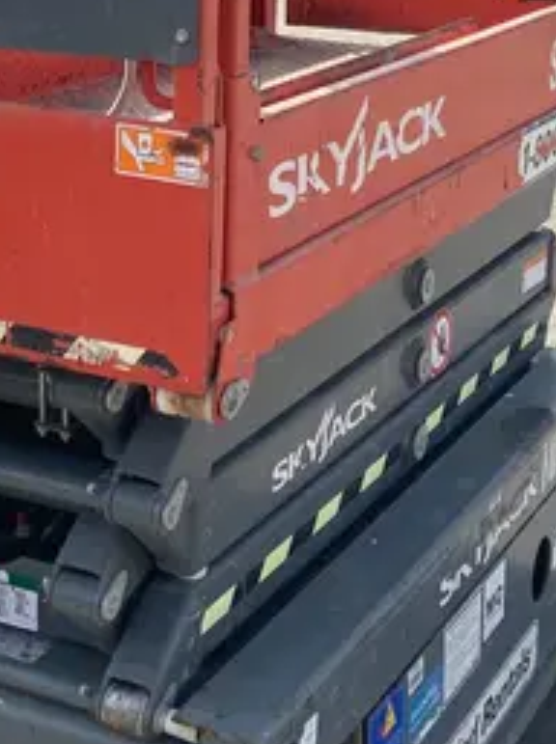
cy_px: 114
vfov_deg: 23.9
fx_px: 1718
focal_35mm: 80
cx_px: 200
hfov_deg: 18.4
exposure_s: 1/1567
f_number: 1.8
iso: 20
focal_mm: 3.99
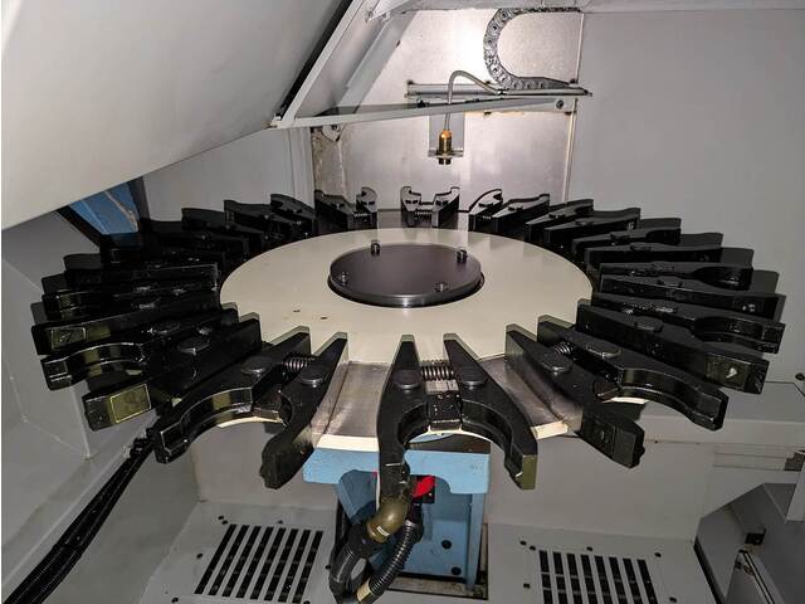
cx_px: 402
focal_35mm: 25
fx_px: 581
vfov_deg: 54.9
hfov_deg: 69.4
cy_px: 302
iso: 224
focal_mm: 5.43
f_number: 1.89
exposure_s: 1/25
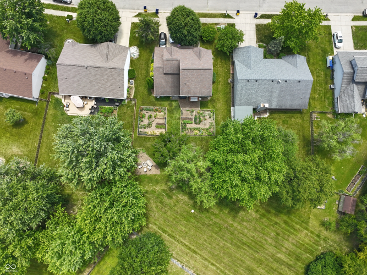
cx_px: 184
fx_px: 254
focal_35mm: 24
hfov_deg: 71.6
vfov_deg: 56.8
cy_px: 138
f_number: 2.8
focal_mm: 4.55
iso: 110
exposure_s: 1/320
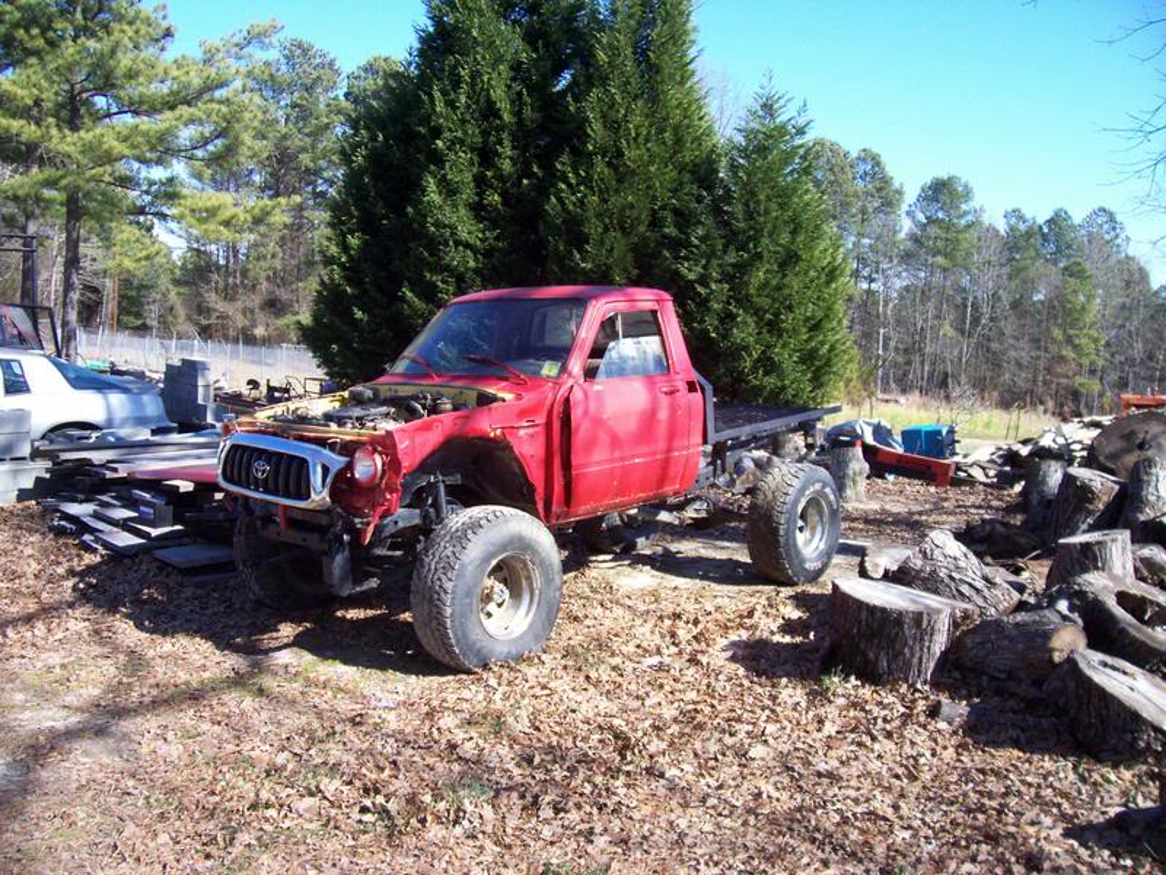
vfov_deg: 41.8
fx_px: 1145
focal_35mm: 34
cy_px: 438
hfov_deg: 54.0
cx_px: 583
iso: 80
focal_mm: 5.6
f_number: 2.7
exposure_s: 1/605
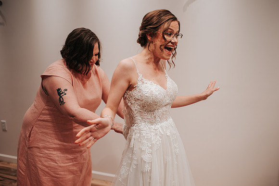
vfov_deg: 37.9
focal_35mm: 35
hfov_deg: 54.4
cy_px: 93
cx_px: 140
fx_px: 271
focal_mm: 35
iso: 180
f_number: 2.8
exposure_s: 1/125
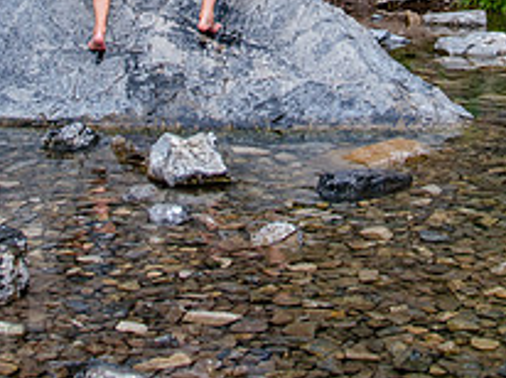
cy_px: -164
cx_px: 278
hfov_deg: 24.1
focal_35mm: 81
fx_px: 1183
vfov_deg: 16.7
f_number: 5
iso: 400
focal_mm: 24
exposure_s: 1/160
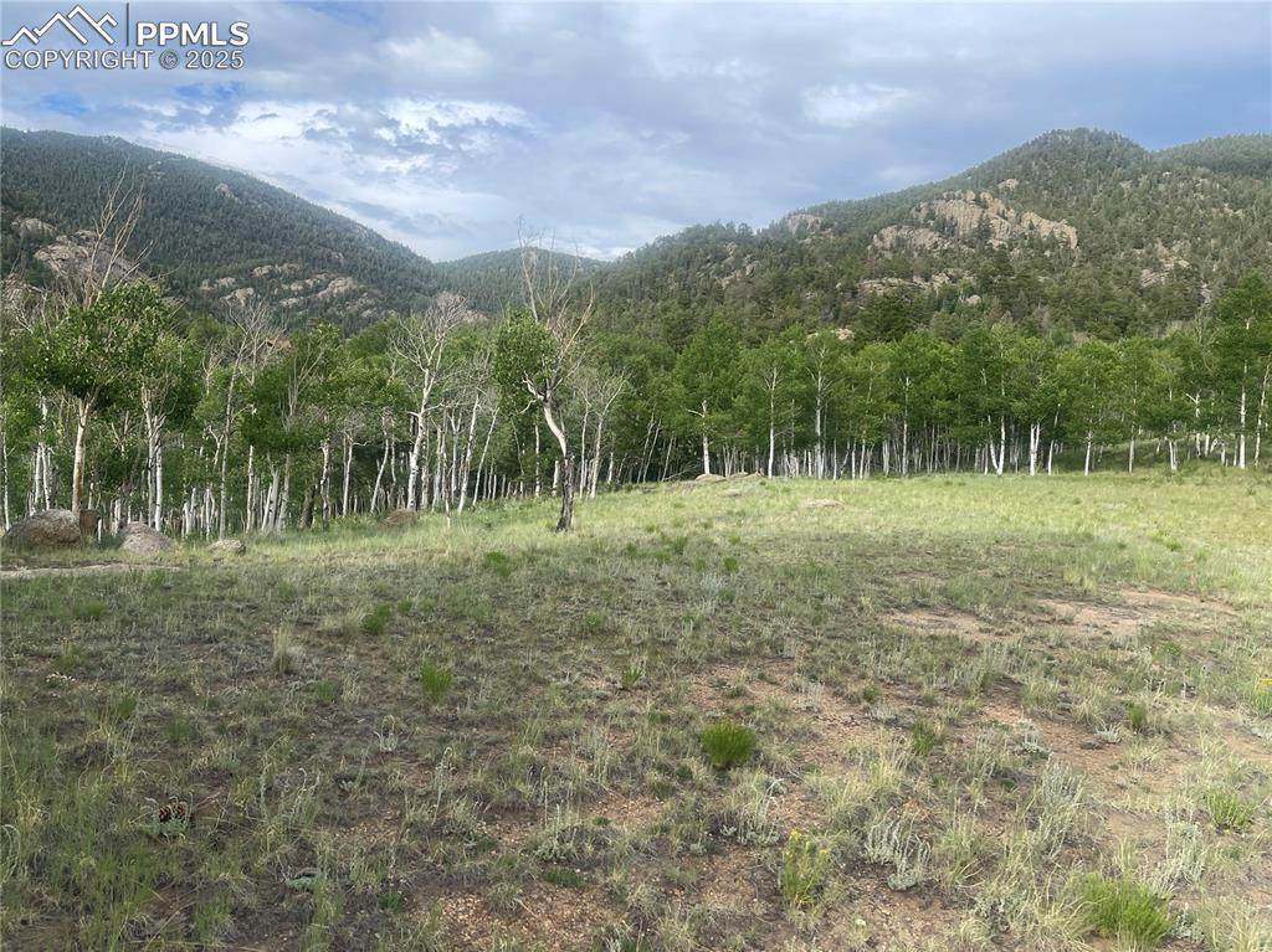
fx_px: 918
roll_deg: -1.2
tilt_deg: -4.3
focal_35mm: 25
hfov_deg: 69.4
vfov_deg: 54.8
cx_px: 636
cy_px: 476
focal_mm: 5.1
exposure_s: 1/2012
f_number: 1.6
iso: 32
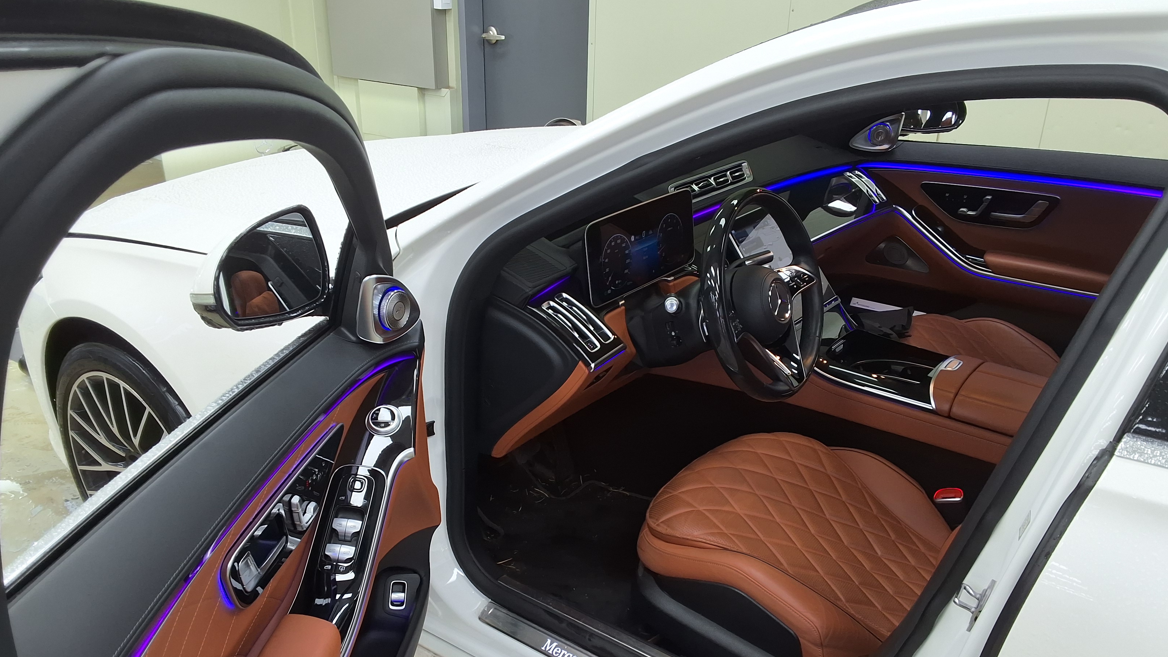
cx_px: 586
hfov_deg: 62.6
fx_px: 960
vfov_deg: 37.6
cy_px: 402
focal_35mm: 31
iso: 40
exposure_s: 1/60
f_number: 1.9
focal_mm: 2.91
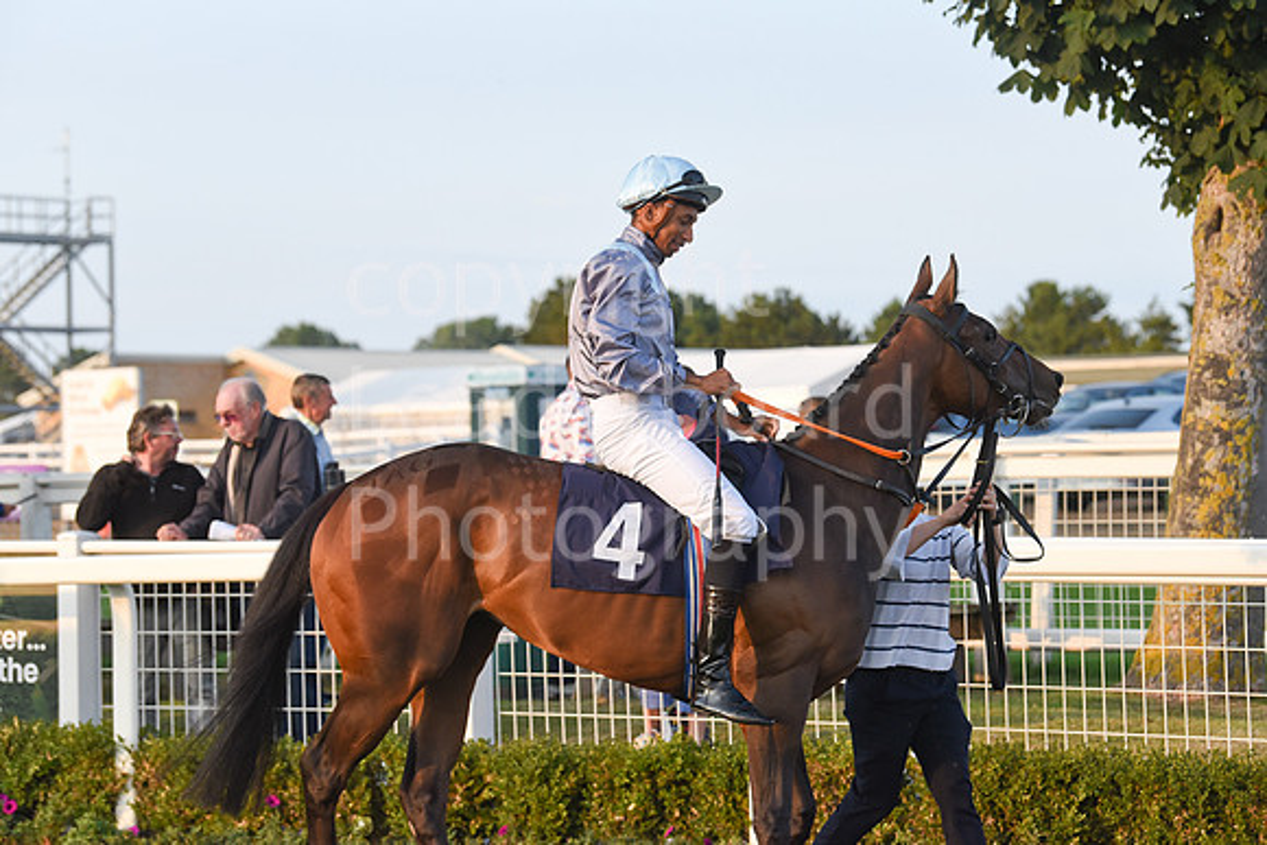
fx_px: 3943
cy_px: 422
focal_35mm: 112
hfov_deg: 18.3
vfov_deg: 12.2
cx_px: 634
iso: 1250
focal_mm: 112
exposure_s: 1/2000
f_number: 5
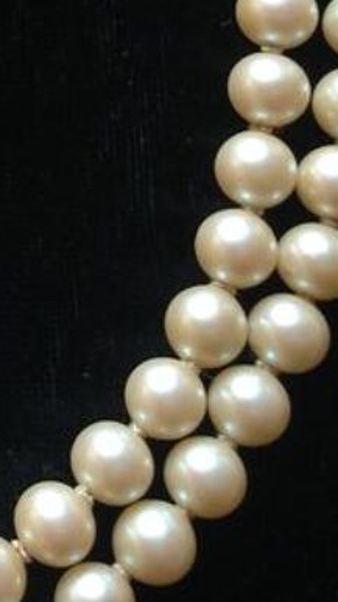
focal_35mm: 132
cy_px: -165
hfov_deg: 8.6
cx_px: -361
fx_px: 2104
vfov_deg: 15.5
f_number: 2.4
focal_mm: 4.28
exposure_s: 1/15
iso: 100
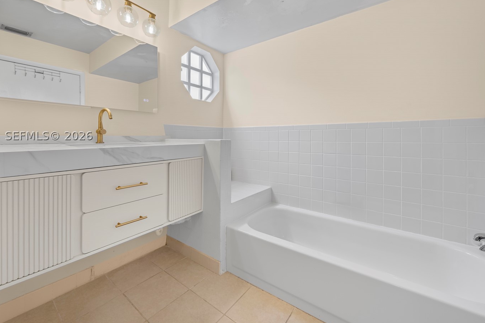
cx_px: 233
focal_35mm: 15
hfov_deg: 100.3
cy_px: 135
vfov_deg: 76.8
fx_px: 202
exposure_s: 1/10
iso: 320
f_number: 7.1
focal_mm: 12
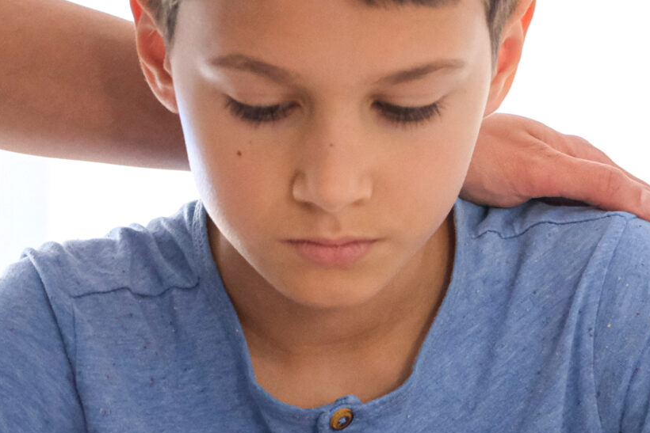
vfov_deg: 8.9
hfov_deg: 13.2
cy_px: 410
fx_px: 2763
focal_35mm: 153
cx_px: -28
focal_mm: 32.9
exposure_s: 1/20
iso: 3200
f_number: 3.6
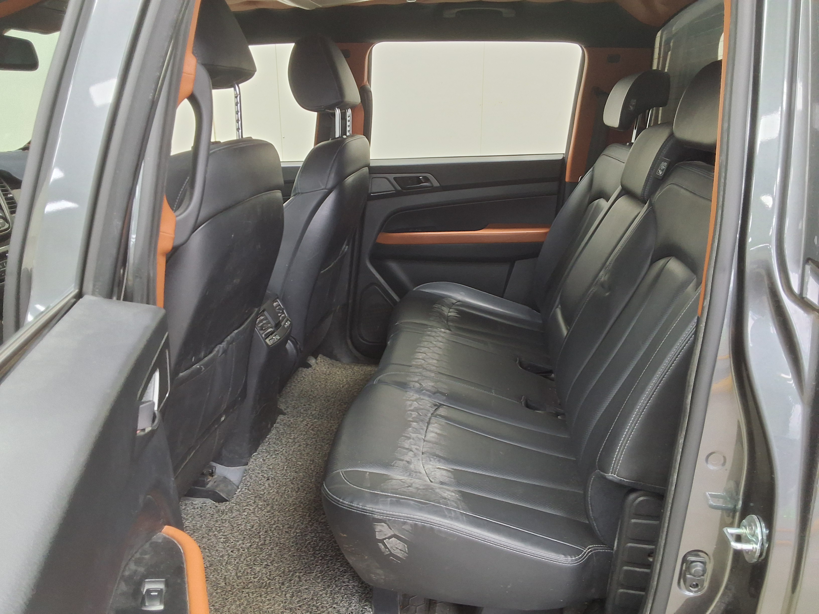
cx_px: 410
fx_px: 662
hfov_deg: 63.4
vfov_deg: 49.7
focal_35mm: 28
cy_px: 307
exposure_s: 1/40
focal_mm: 2.91
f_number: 1.9
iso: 160
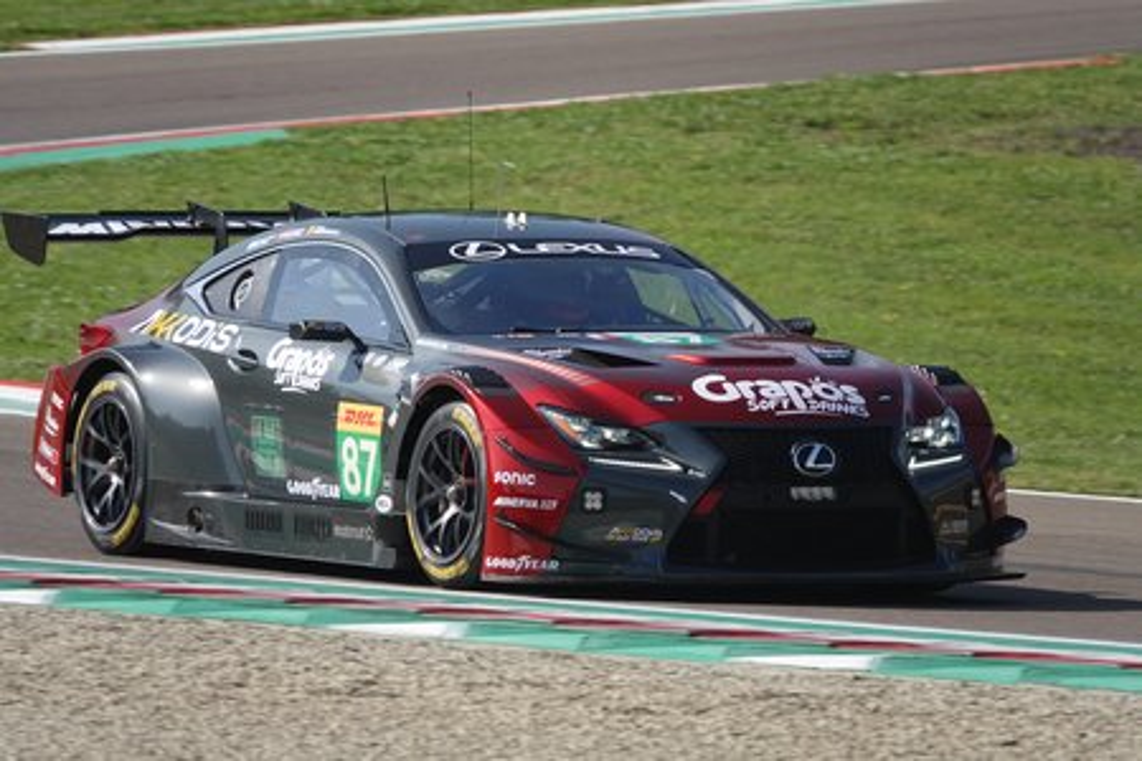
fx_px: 17795
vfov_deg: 2.5
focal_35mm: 561
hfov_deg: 3.7
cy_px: 380
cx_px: 571
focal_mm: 205.6
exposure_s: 1/800
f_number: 4
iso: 100
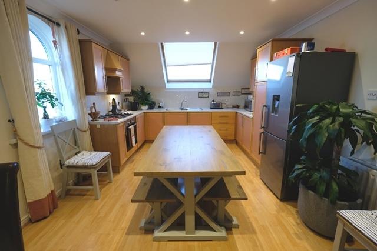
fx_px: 157
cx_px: 188
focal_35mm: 15
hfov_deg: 100.4
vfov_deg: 77.4
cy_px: 126
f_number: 4
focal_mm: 10
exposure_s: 1/60
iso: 400
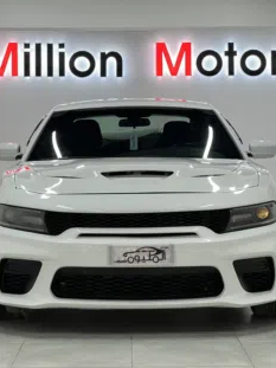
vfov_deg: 19.8
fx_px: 1053
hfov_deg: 14.9
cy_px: 170
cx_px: 136
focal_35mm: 99
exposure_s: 1/60
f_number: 2.8
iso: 320
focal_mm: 9
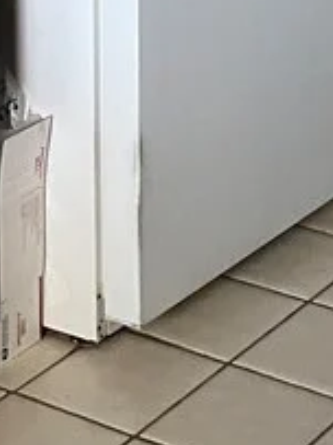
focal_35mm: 131
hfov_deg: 10.9
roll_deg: -3.5
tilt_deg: -11.8
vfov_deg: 14.1
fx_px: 1682
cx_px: 493
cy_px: -228
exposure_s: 1/60
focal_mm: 5.1
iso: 400
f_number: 1.6
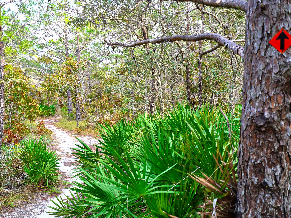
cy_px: 109
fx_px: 319
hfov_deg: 49.0
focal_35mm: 38
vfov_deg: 37.7
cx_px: 143
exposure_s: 1/60
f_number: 4
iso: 100
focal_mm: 35
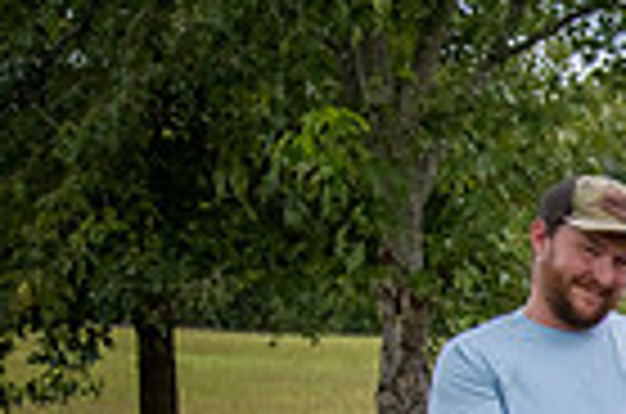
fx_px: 2759
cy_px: 569
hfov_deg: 11.7
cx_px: 1238
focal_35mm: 159
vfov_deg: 8.4
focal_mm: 38
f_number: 5.6
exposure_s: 1/500
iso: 400
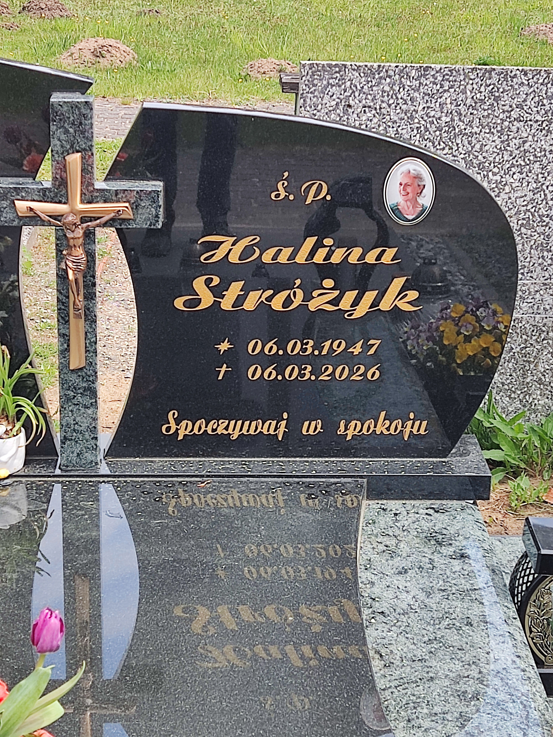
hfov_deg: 19.1
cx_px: 276
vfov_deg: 25.3
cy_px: 368
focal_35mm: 77
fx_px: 1640
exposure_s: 1/555
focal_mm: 4.71
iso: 50
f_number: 1.79
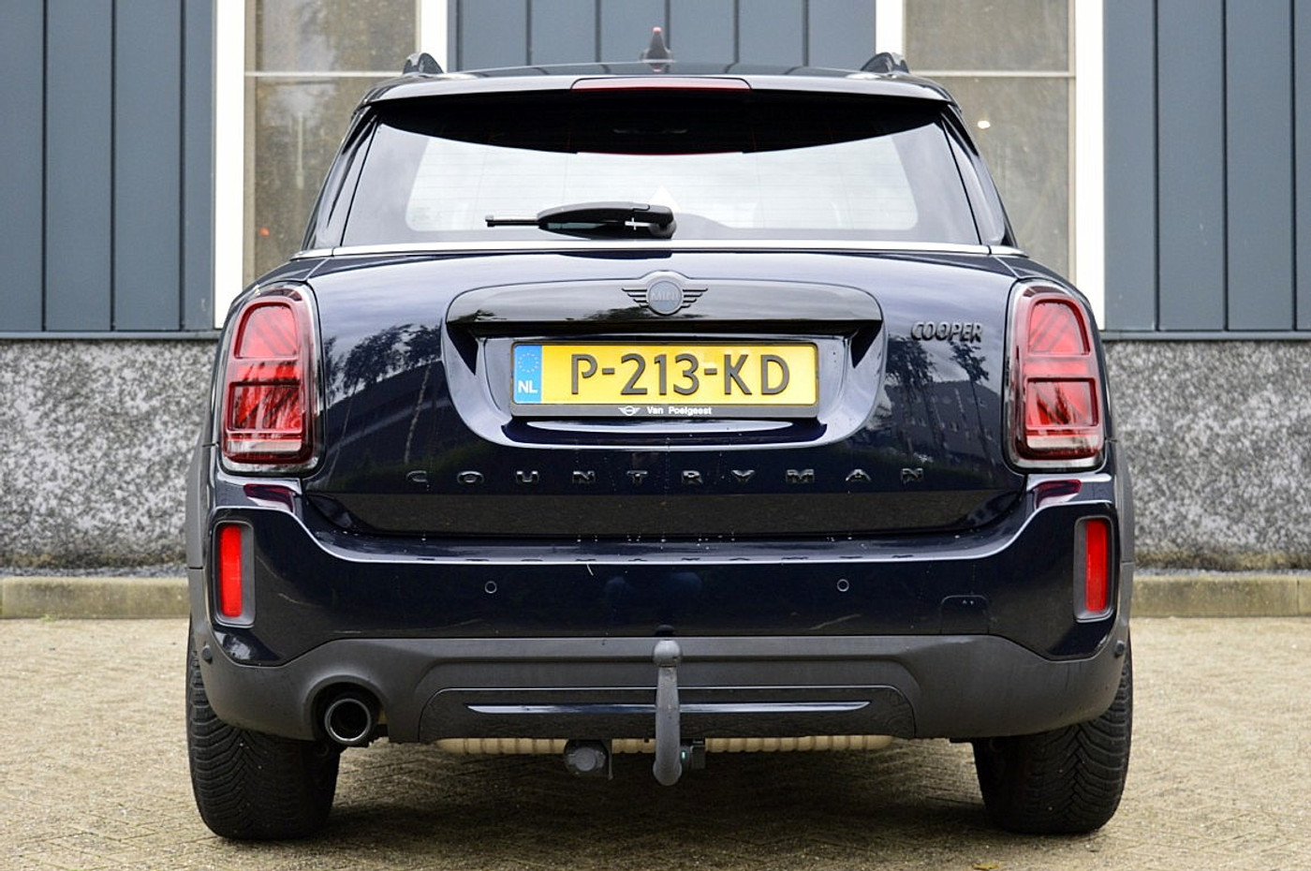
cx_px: 656
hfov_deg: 33.4
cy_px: 436
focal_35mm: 60
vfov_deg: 22.6
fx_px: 2182
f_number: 5.6
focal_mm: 40
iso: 800
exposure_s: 1/60
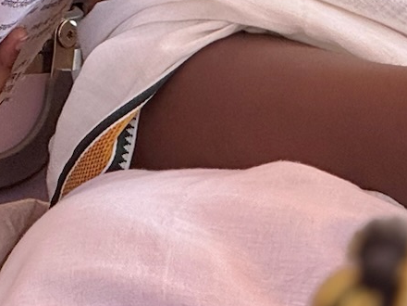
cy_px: -294
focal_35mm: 558
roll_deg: +0.5
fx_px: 6561
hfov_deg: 3.5
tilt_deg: -3.8
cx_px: -77
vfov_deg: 2.7
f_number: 2.8
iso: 50
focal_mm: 15.66
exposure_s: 1/244
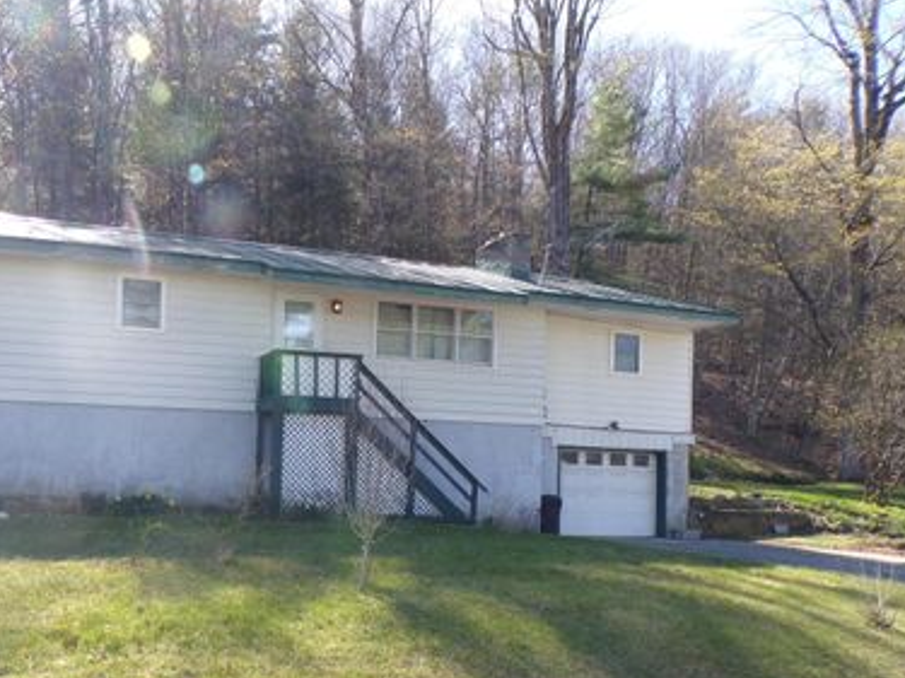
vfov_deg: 43.8
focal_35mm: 32
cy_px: 426
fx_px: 836
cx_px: 323
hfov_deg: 56.0
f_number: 4.3
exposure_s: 1/125
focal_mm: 4.3
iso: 80
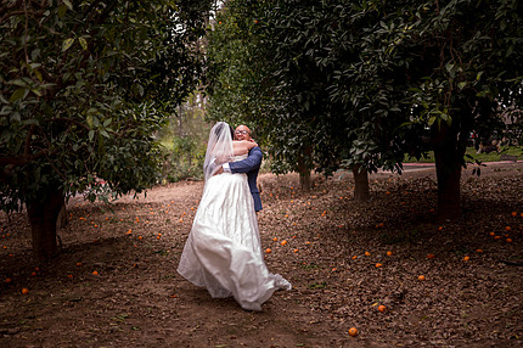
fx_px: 784
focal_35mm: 54
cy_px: 153
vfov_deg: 25.0
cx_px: 232
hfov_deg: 36.9
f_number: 2
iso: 100
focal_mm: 40
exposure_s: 1/80
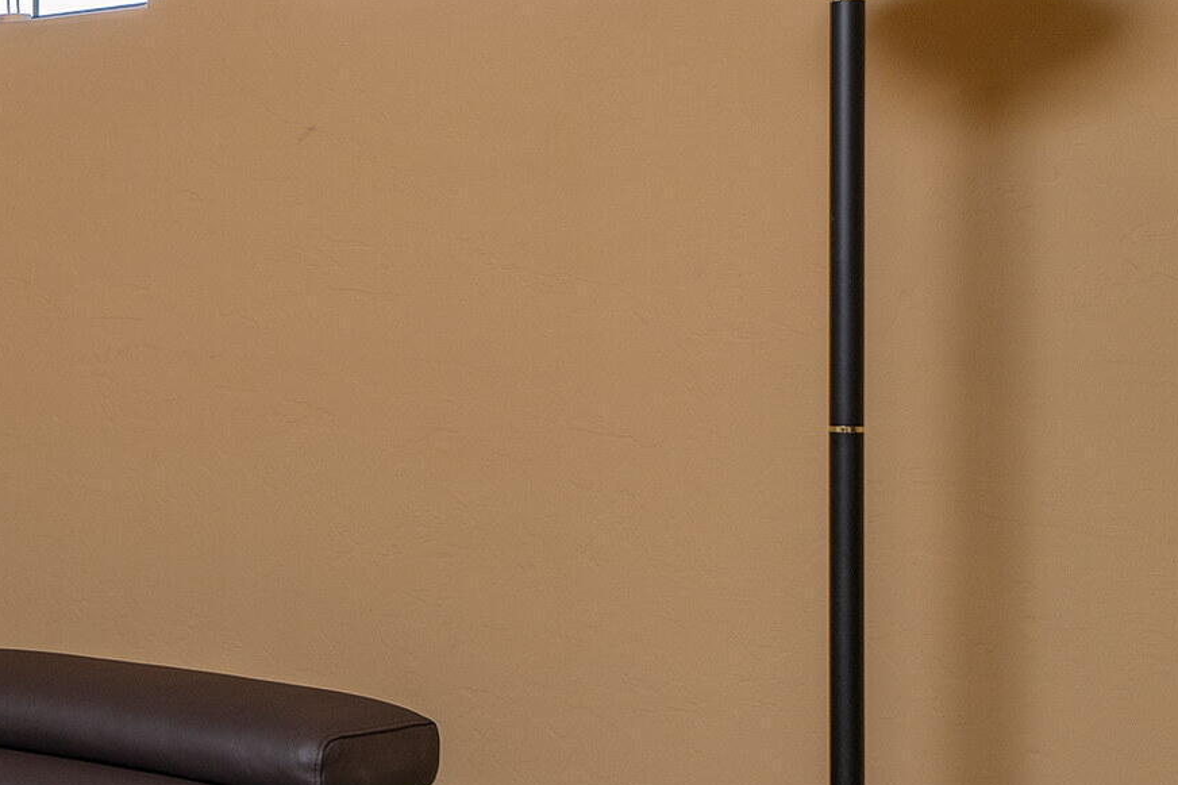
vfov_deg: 22.2
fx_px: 1996
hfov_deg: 26.5
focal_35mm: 61
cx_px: -450
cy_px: 368
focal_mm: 19
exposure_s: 1/50
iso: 200
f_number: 4
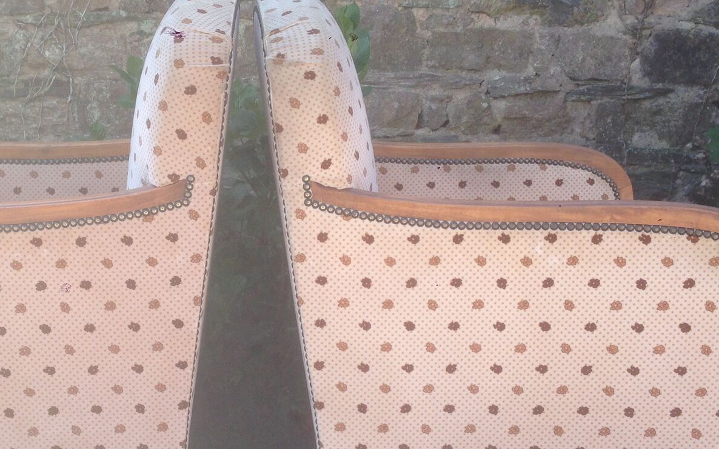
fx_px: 1156
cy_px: 270
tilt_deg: -12.8
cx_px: 247
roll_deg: -1.2
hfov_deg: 34.3
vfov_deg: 22.0
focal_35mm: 59
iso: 50
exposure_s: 1/398
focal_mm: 4.12
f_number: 2.4
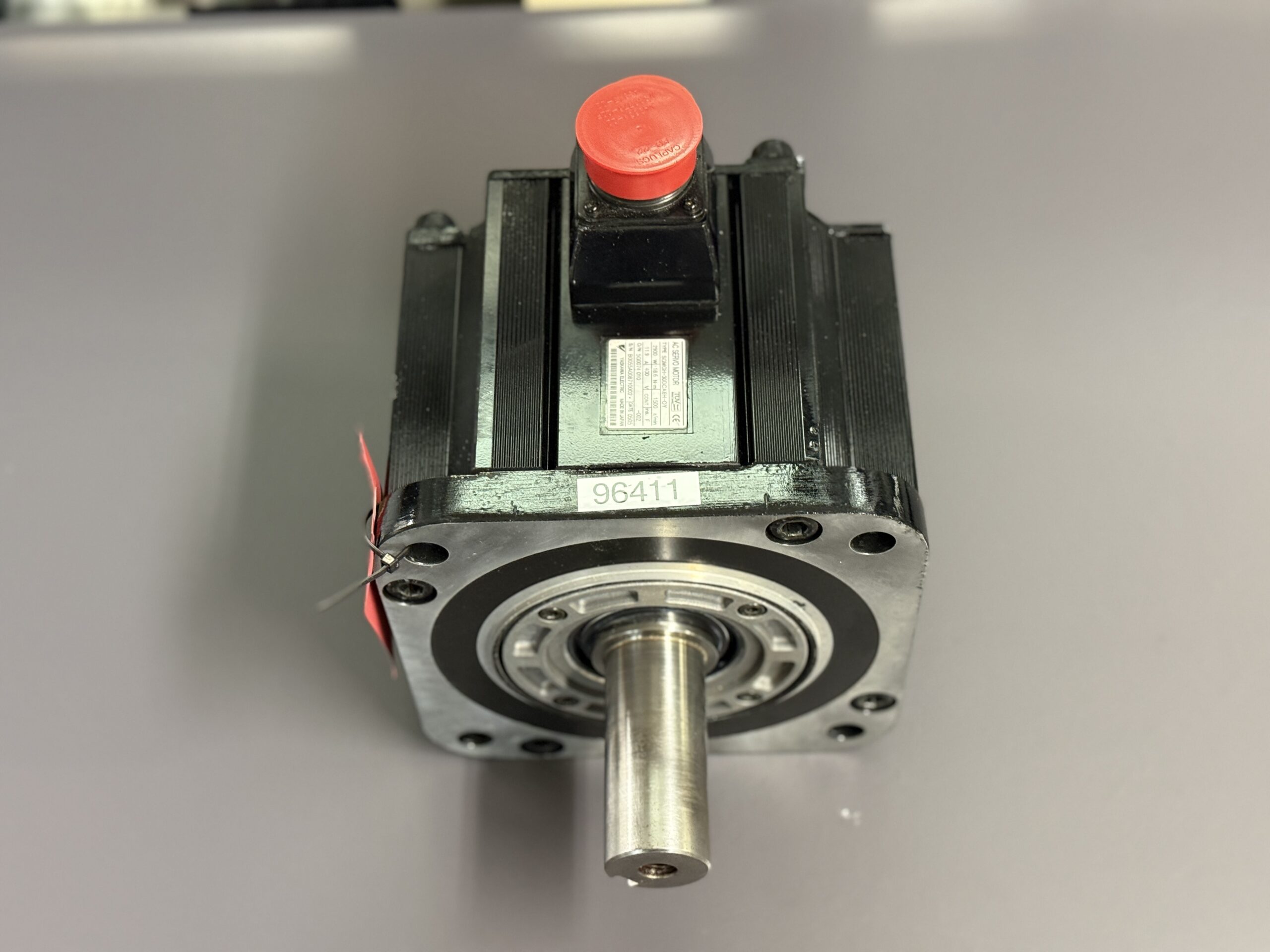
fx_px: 1761
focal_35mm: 48
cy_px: 476
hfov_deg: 39.7
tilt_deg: -57.2
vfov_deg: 30.3
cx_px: 635
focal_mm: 6.76
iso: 400
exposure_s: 1/33
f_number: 1.78
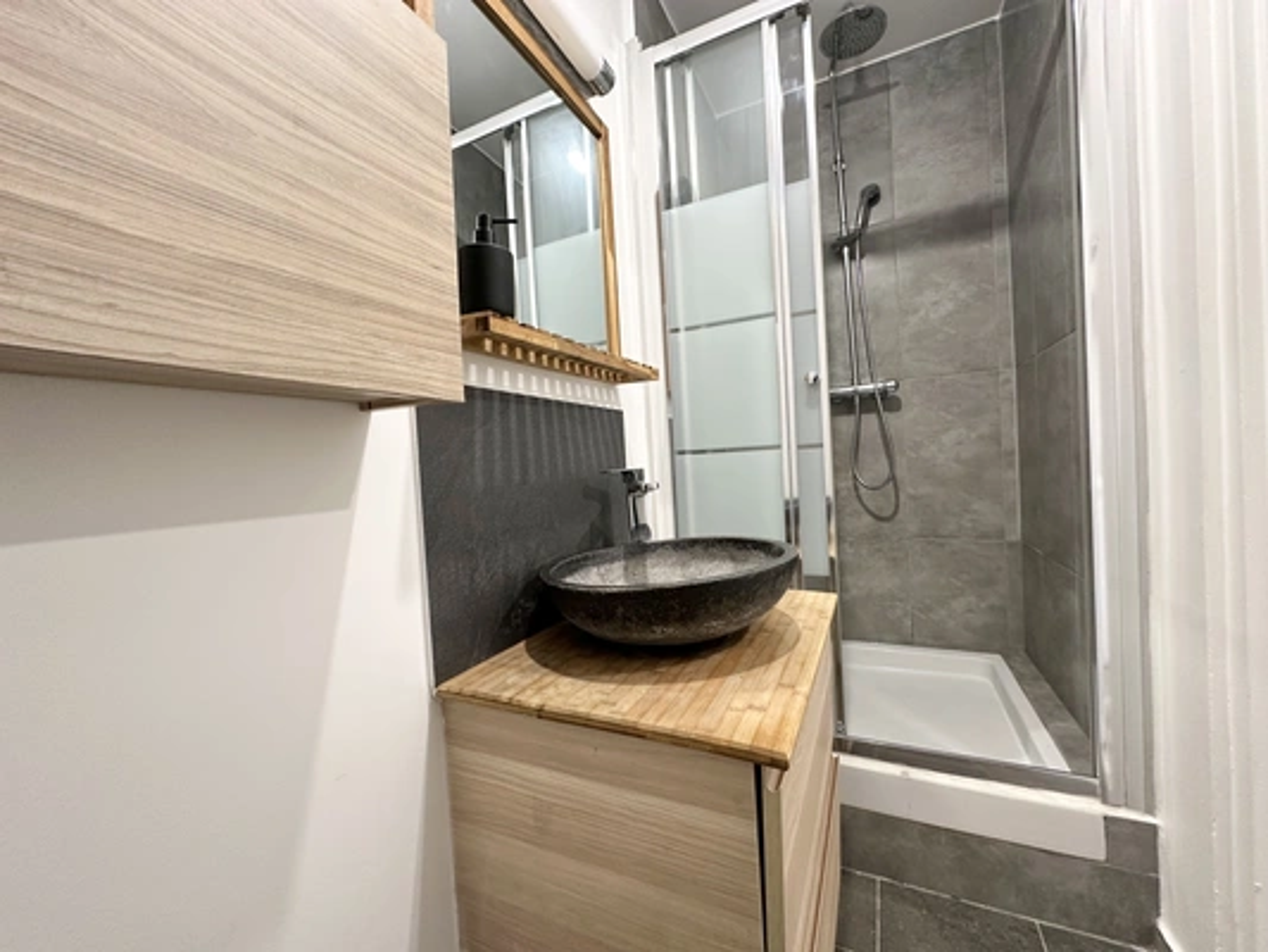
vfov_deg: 85.7
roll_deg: +2.9
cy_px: 476
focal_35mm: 14
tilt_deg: -0.9
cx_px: 634
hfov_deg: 102.1
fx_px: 513
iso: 250
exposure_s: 1/50
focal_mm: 2.22
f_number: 2.2
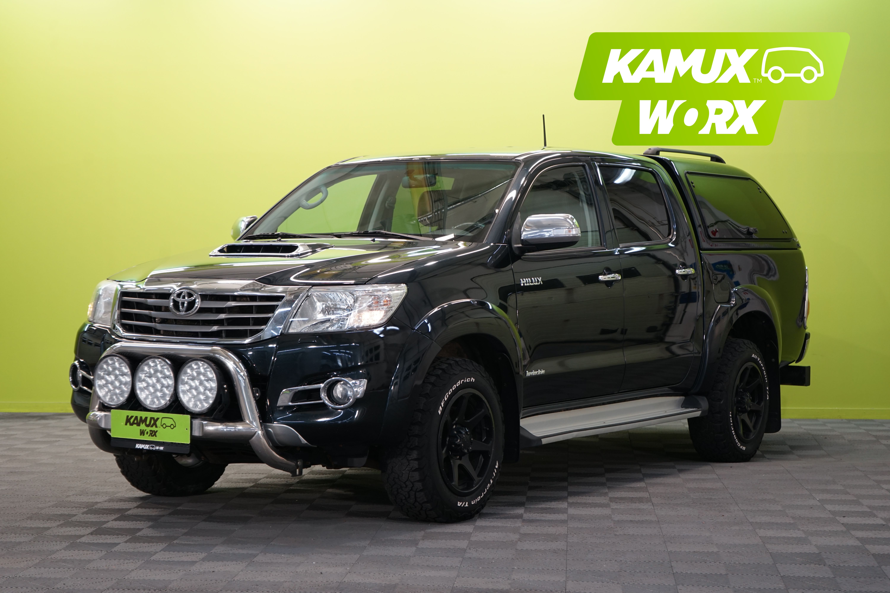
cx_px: 445
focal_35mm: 70
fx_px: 1730
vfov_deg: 19.5
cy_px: 296
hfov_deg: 28.8
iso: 500
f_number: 5.6
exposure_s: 1/30
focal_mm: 70
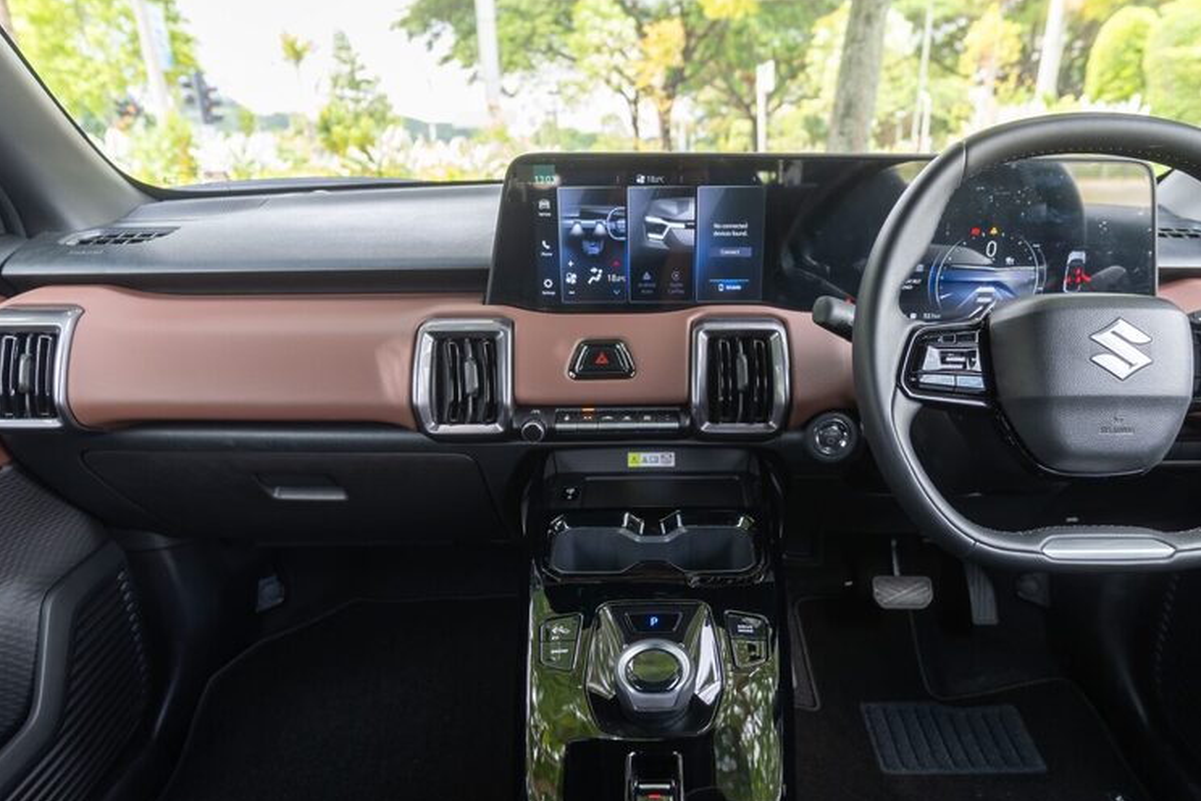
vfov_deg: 52.9
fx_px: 801
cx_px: 654
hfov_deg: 73.6
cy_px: 470
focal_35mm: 24
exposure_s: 1/60
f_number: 3.5
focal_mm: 17
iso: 100
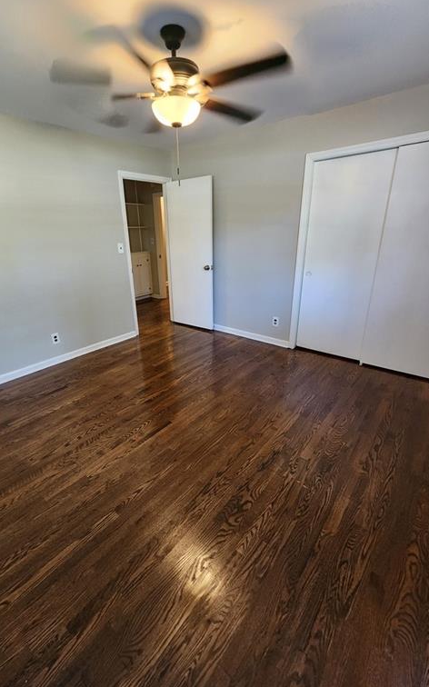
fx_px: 262
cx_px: 188
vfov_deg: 105.3
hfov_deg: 78.3
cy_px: 340
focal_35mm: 14
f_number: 2.2
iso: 320
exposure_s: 1/40
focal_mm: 2.2
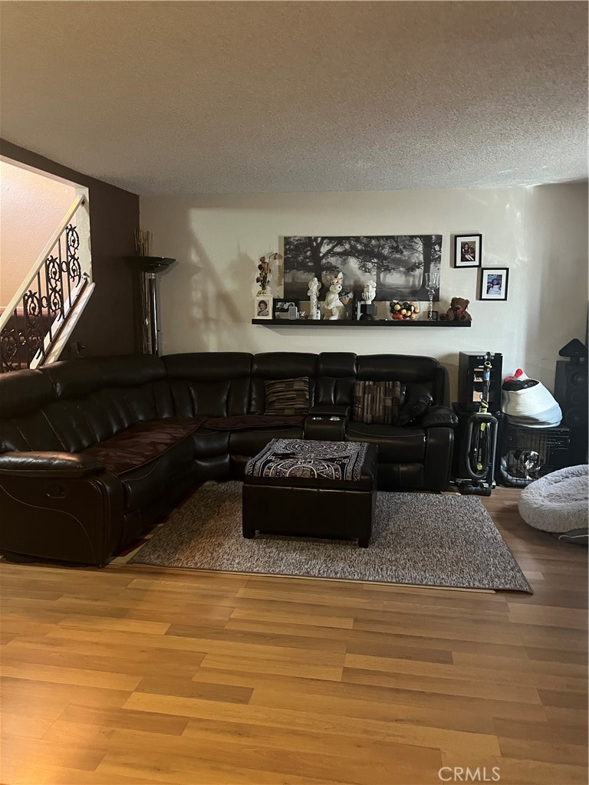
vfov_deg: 67.3
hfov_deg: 53.1
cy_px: 392
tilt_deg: -5.1
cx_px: 294
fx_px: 590
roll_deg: +0.5
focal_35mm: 26
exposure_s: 1/30
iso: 500
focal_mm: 5.7
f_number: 1.5
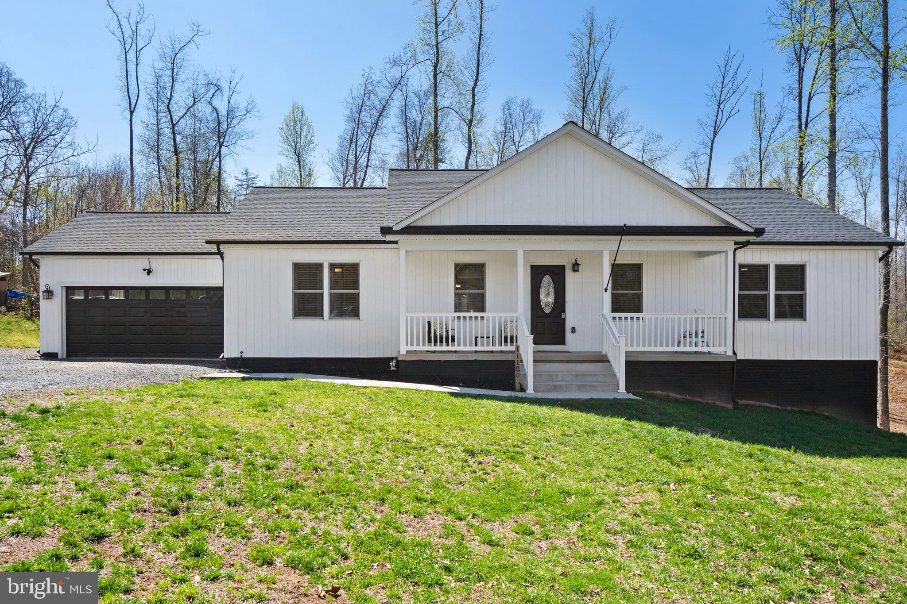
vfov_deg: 55.1
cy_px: 302
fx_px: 579
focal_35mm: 23
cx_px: 454
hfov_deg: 76.1
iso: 250
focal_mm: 23
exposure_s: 1/250
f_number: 11
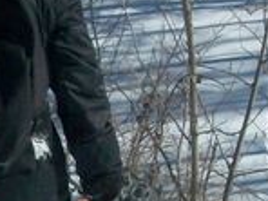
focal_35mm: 184
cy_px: 214
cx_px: 92
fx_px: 1425
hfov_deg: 10.7
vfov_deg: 8.0
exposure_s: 1/1000
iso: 80
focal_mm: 5.7
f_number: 5.5
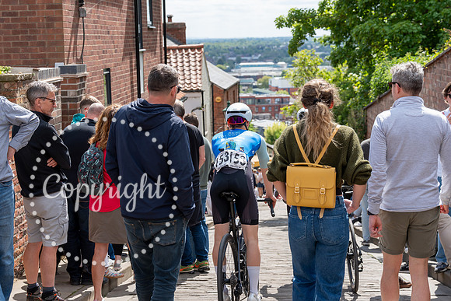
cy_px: 150
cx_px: 226
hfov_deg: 28.8
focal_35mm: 70
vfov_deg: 19.5
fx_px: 877
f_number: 5.6
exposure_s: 1/1000
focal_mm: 70
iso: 500
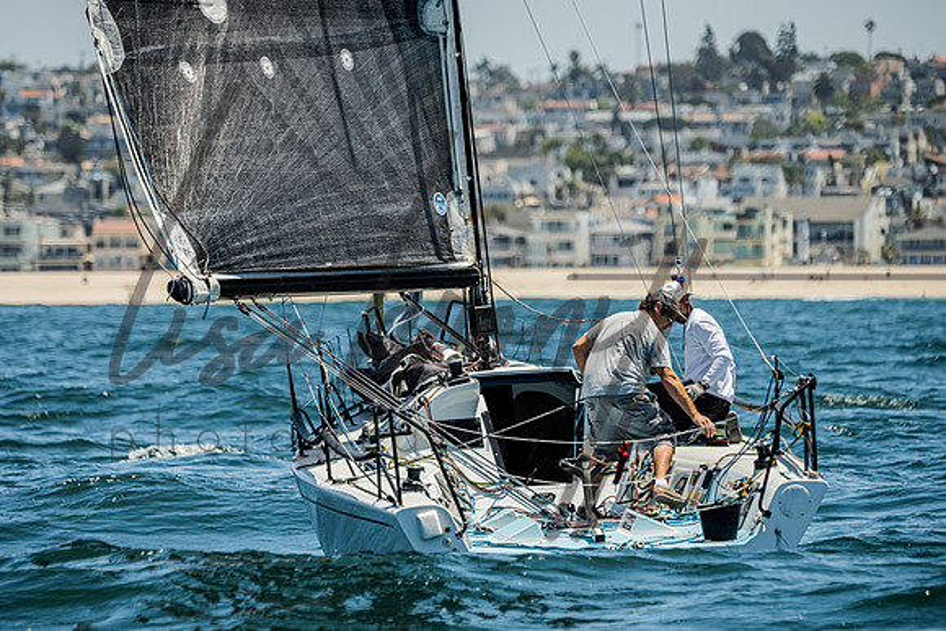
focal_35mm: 347
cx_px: 402
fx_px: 9127
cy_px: 381
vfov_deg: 4.0
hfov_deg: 5.9
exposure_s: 1/1250
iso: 320
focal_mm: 260
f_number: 5.6
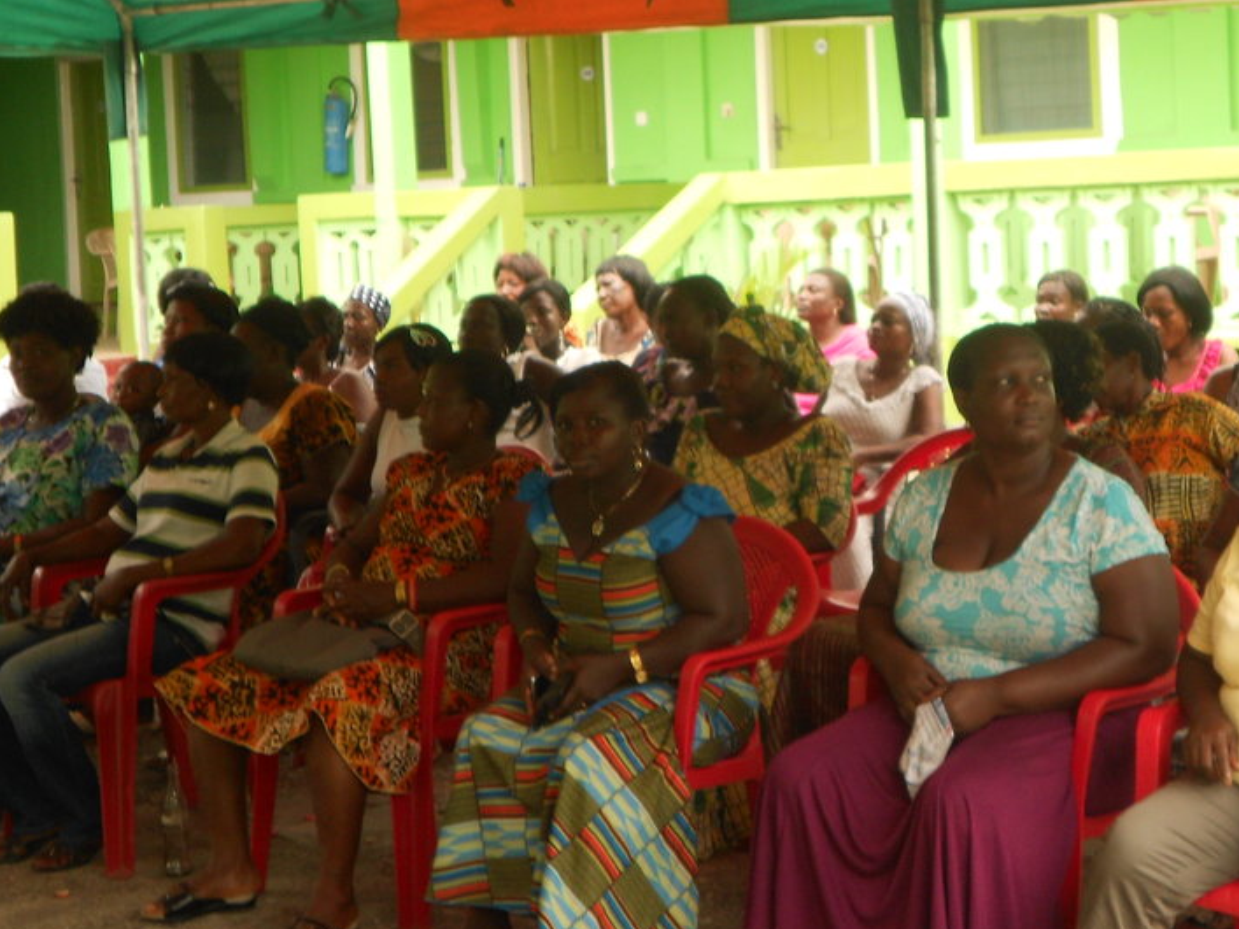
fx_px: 2541
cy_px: 379
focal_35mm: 71
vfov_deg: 20.7
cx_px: 755
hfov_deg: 27.3
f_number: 4.5
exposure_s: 1/60
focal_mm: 8.8
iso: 100
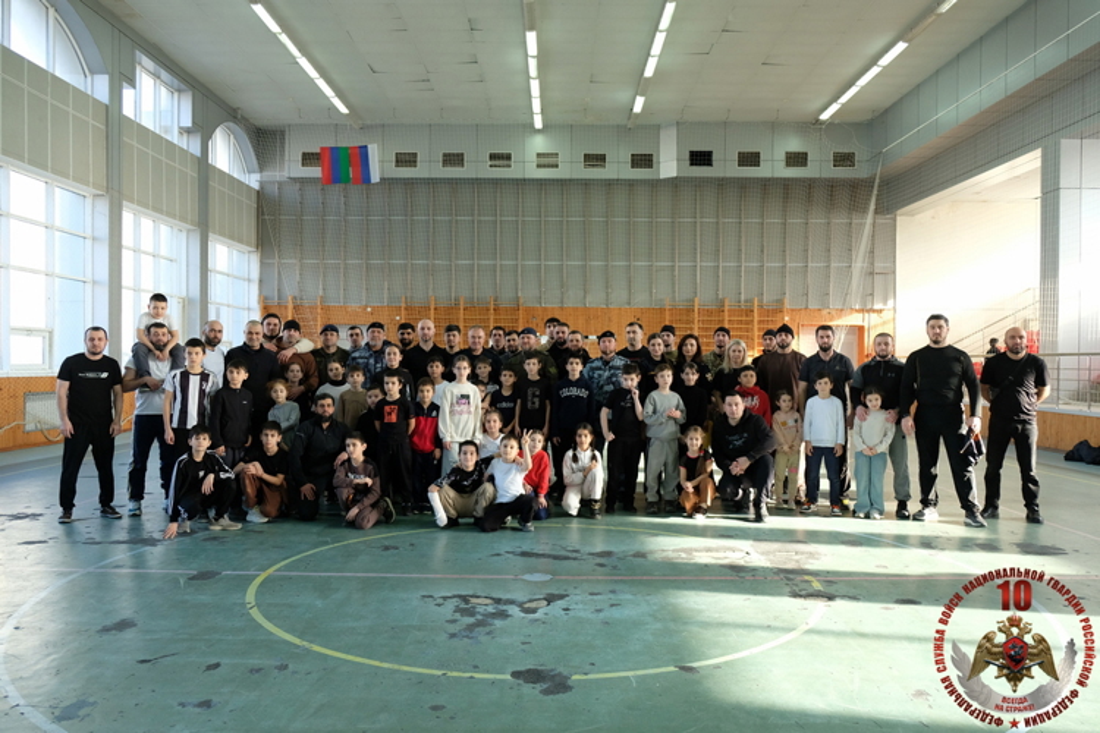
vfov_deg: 47.9
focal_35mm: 27
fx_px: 825
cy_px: 366
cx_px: 550
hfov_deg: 67.4
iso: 800
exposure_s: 1/170
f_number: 2.8
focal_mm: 18
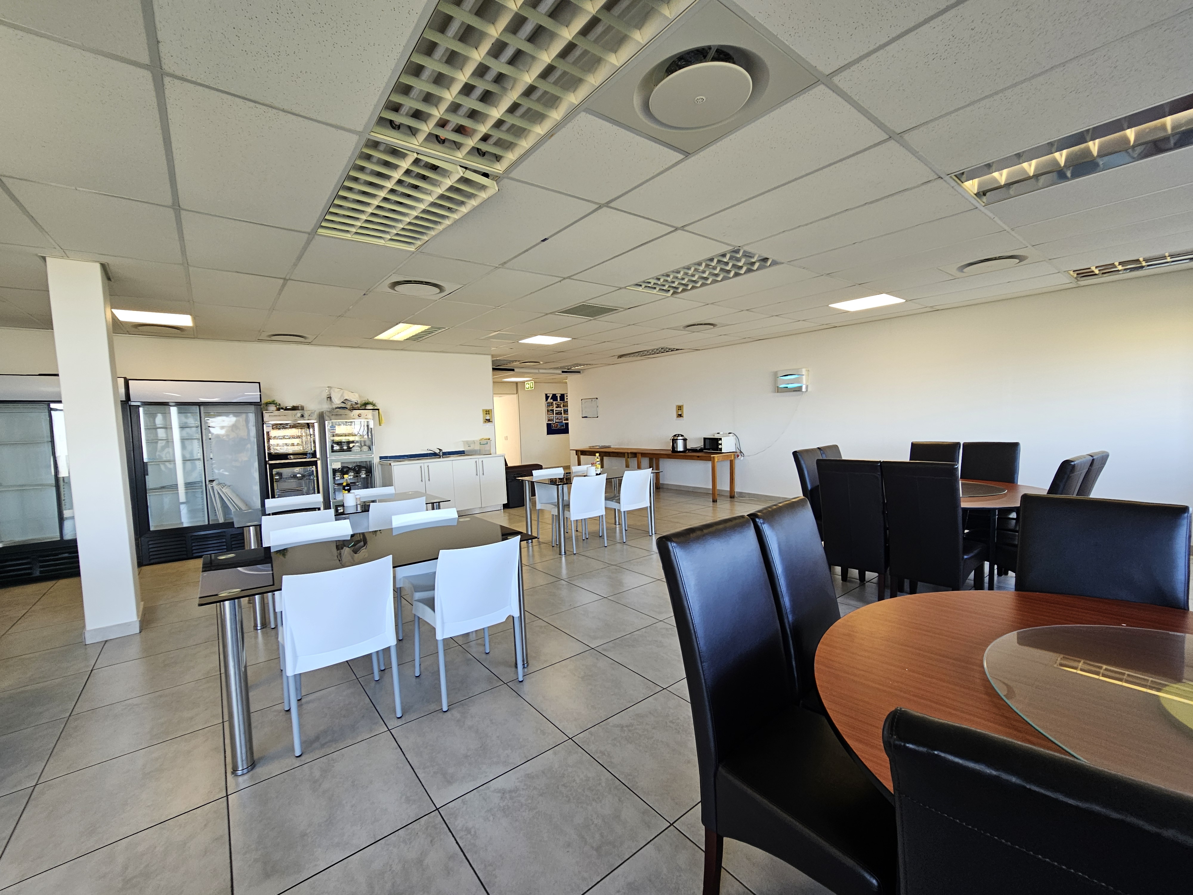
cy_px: 448
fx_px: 448
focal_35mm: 13
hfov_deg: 106.2
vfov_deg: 89.9
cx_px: 596
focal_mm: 2.2
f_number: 2.2
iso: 50
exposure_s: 1/50
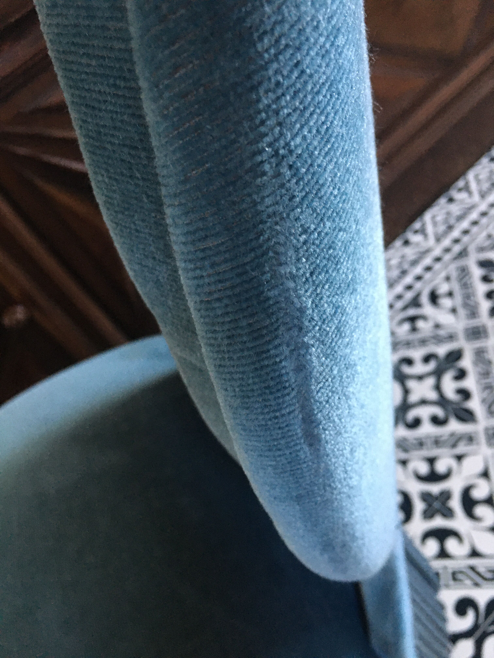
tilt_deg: -42.7
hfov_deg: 48.2
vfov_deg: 61.7
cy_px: 329
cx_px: 247
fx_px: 552
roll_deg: +32.4
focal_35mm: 29
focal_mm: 4.15
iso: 200
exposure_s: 1/17
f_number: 2.2
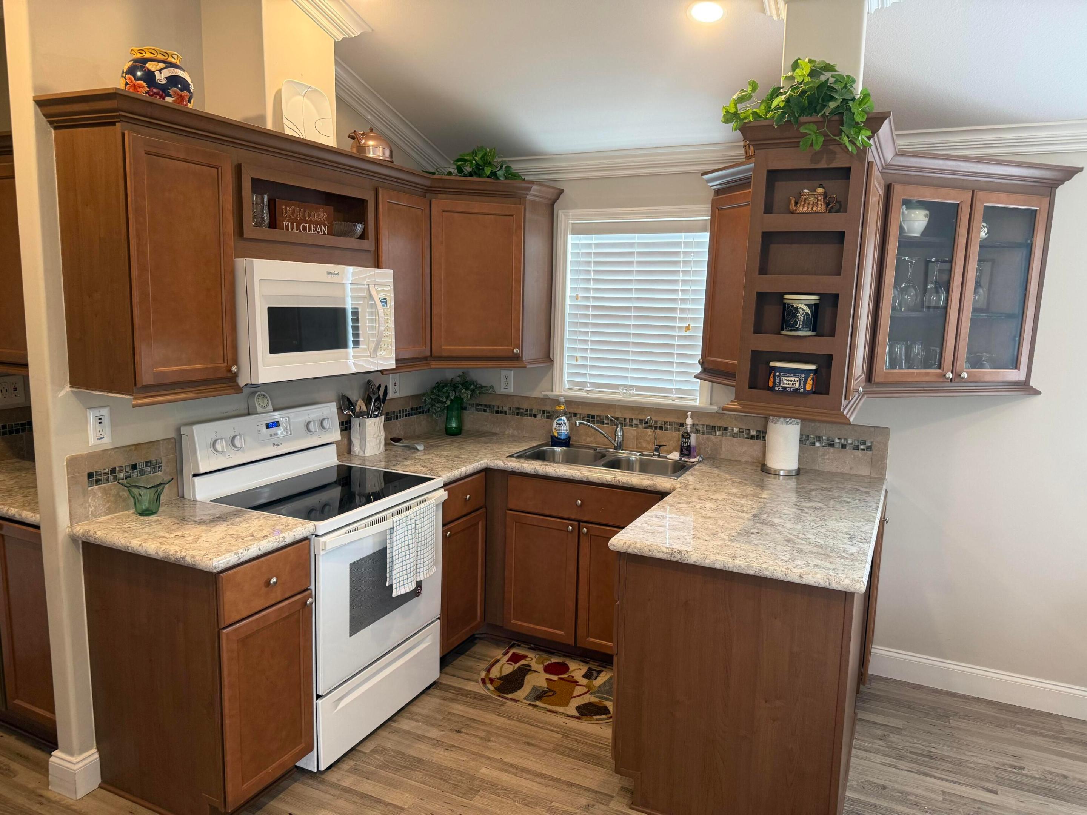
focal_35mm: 24
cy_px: 408
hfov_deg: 71.6
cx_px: 544
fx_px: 754
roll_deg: -1.4
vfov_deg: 56.8
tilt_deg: -8.3
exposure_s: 1/60
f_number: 1.78
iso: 160
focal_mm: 6.76
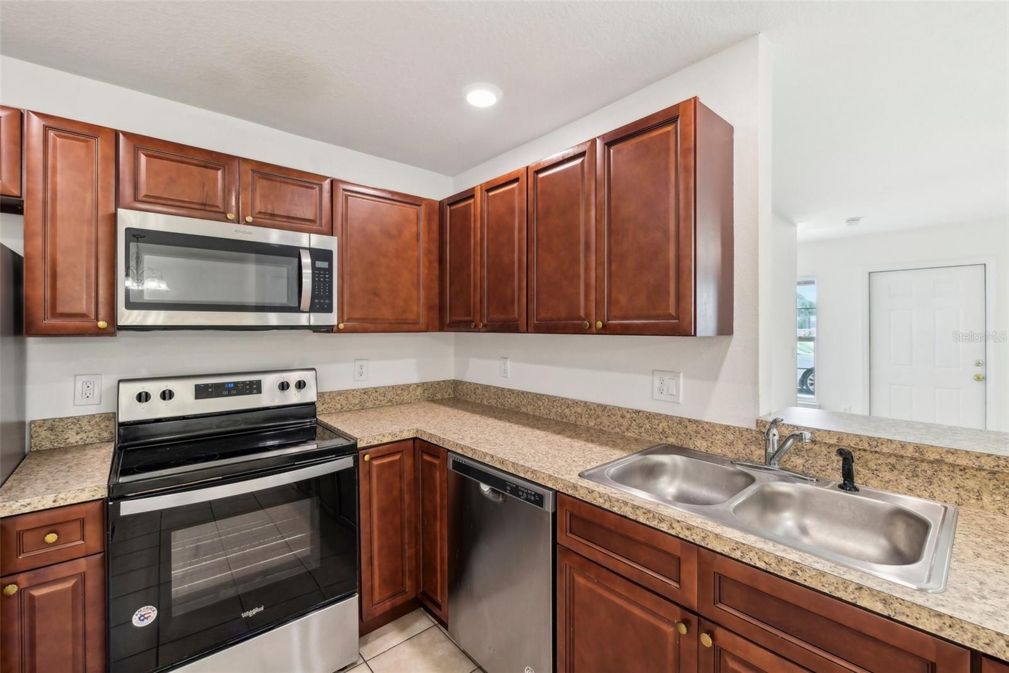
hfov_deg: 100.4
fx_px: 420
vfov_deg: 77.3
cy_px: 336
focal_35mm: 15
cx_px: 504
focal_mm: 15
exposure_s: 1/5
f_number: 8
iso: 400
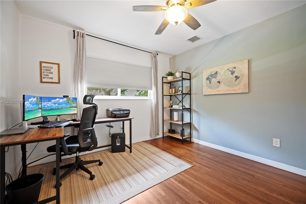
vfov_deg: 81.2
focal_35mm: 14
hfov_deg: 104.2
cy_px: 102
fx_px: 119
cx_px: 153
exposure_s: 1/13
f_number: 2.8
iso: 280
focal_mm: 14
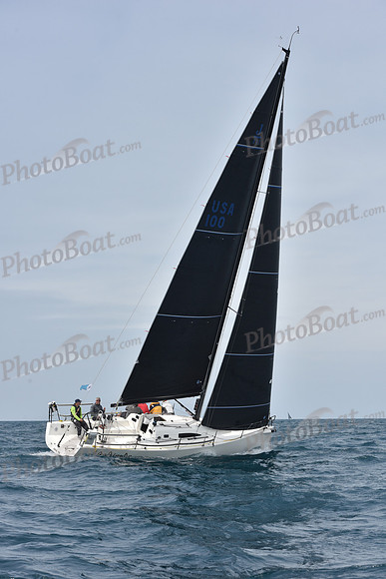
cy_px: 290
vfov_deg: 28.8
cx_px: 193
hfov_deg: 19.5
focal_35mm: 70
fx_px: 1125
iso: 250
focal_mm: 70
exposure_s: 1/800
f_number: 10
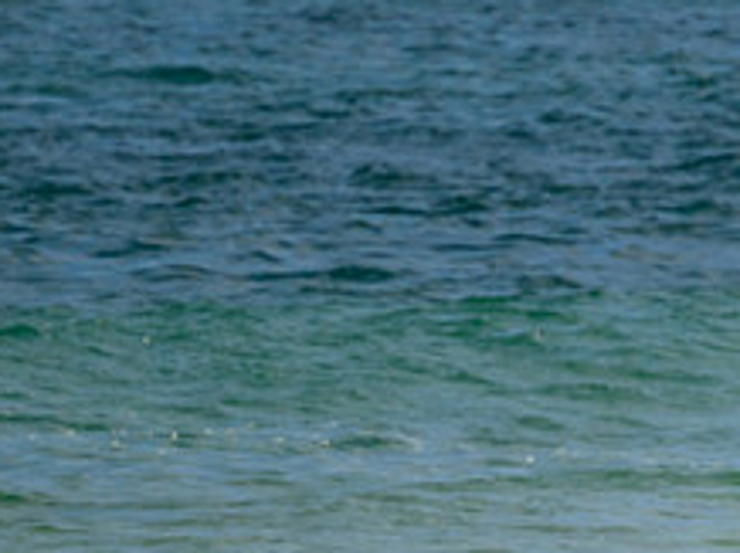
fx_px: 43754
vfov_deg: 0.7
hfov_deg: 1.0
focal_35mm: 2049
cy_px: 650
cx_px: 883
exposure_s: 1/2000
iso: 1000
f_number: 11
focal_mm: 800
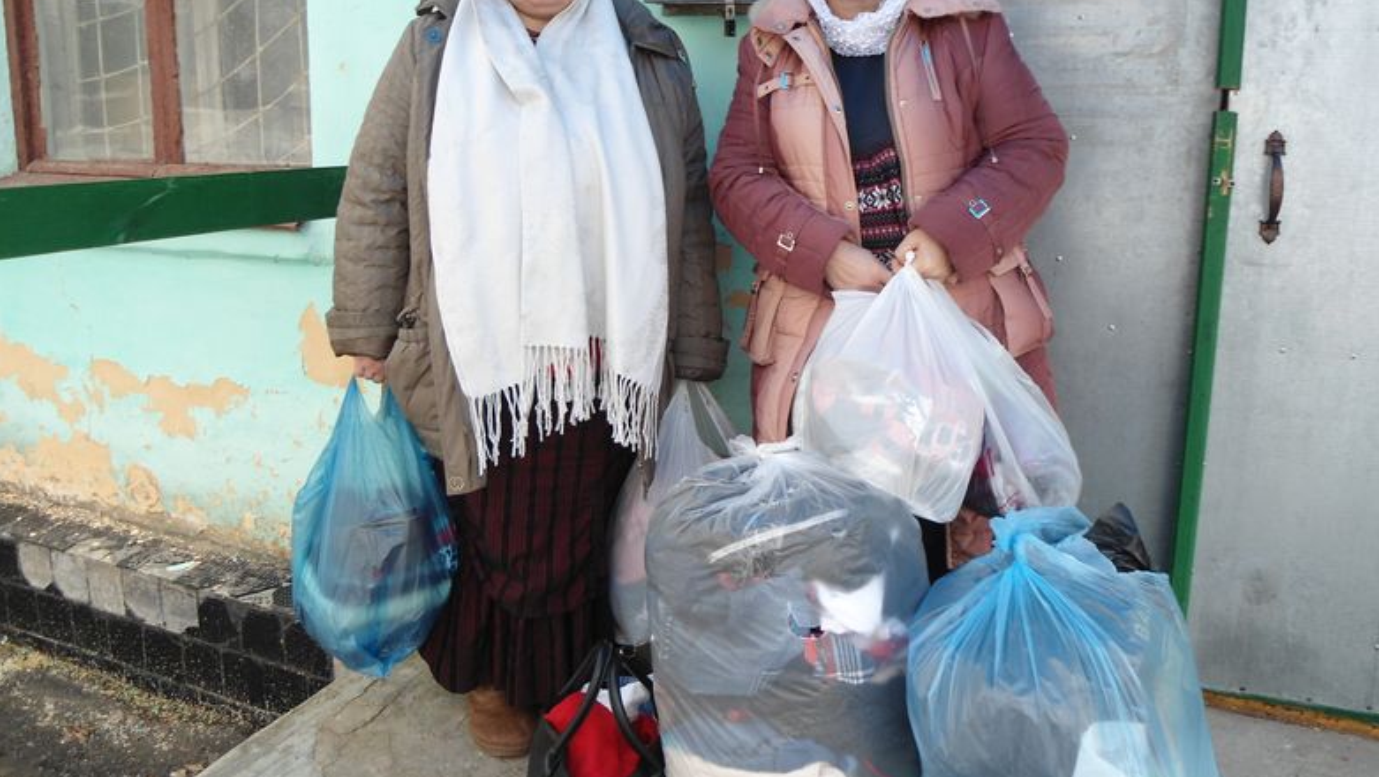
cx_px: 703
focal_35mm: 29
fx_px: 1061
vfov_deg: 40.1
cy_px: 330
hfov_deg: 66.0
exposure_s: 1/40
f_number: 2.8
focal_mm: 4.7
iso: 80
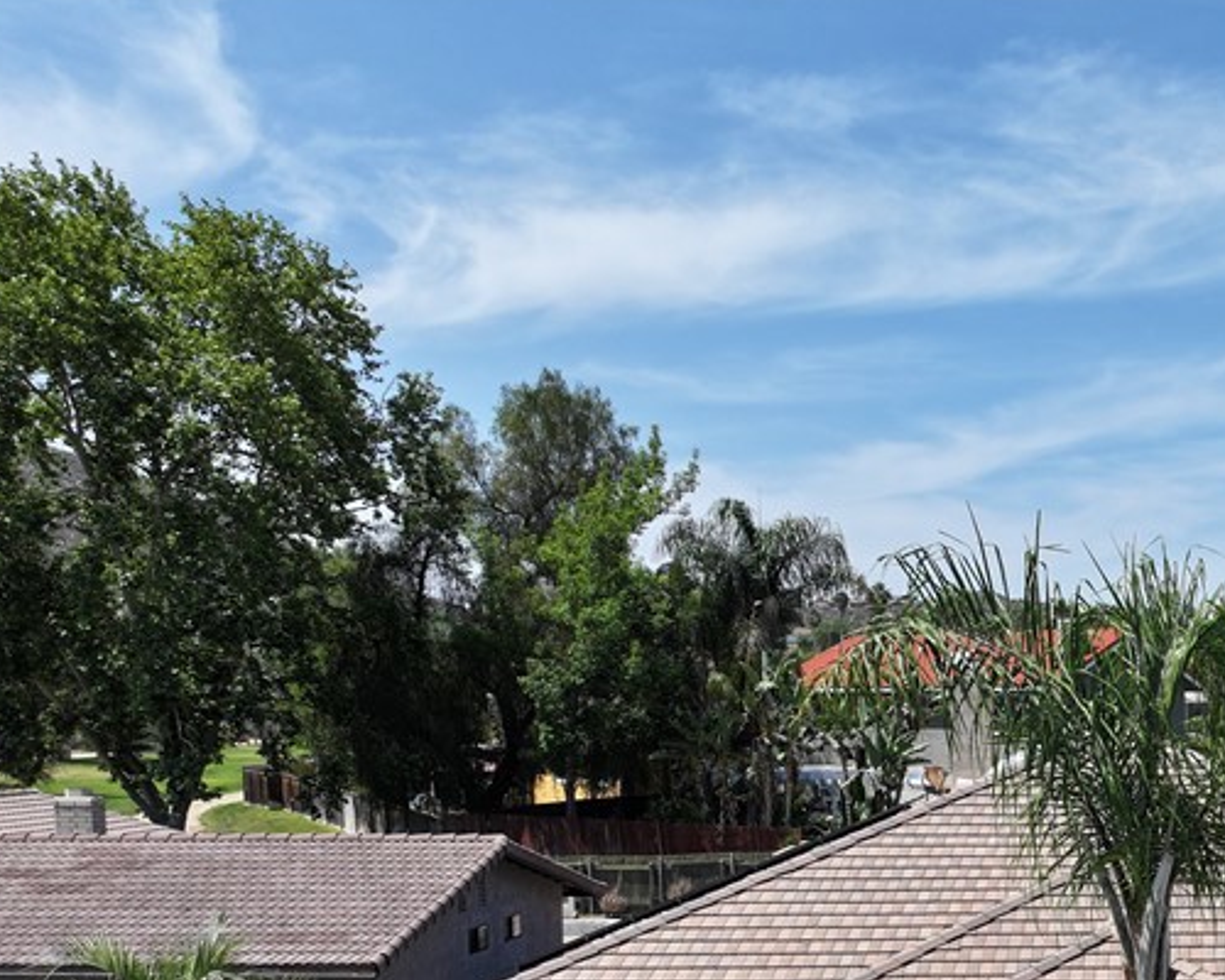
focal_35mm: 48
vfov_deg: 29.9
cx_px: 1178
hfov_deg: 35.6
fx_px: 1740
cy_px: 910
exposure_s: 1/2000
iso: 100
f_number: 2.8
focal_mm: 12.29
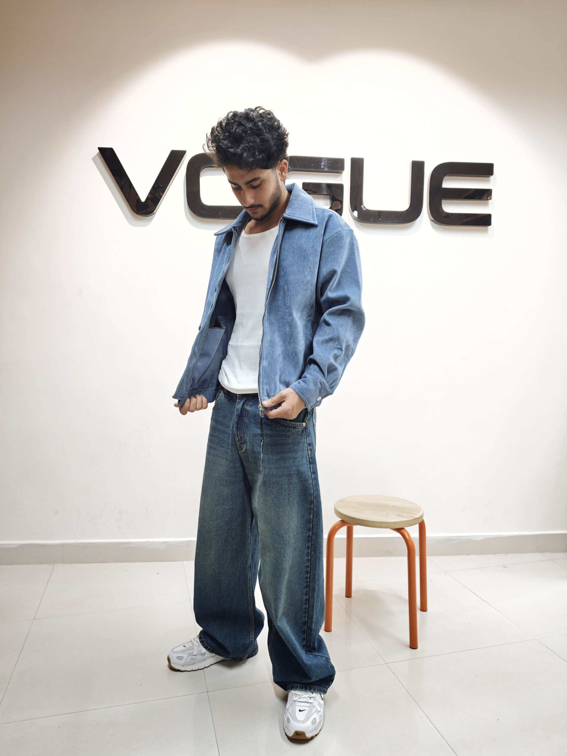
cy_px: 378
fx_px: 502
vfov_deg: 73.9
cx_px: 284
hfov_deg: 58.9
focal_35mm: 23
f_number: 1.67
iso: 80
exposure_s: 1/50
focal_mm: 6.62
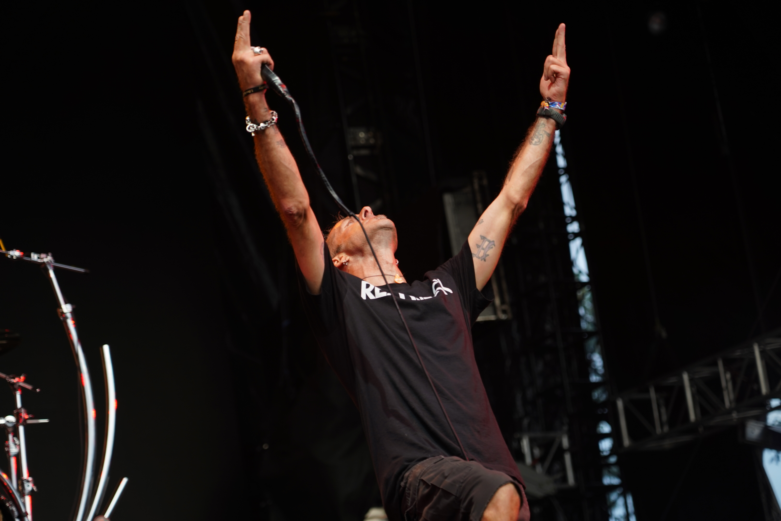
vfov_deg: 13.0
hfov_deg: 19.5
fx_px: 2278
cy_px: 260
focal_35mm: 105
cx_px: 390
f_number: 4
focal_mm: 105
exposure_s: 1/125
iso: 200
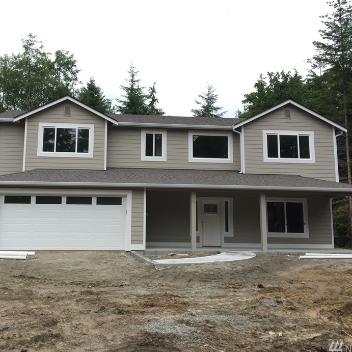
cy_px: 160
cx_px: 128
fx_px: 437
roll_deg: -1.9
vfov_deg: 43.8
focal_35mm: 38
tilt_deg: +7.9
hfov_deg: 43.5
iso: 32
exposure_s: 1/842
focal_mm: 4.15
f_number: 2.2
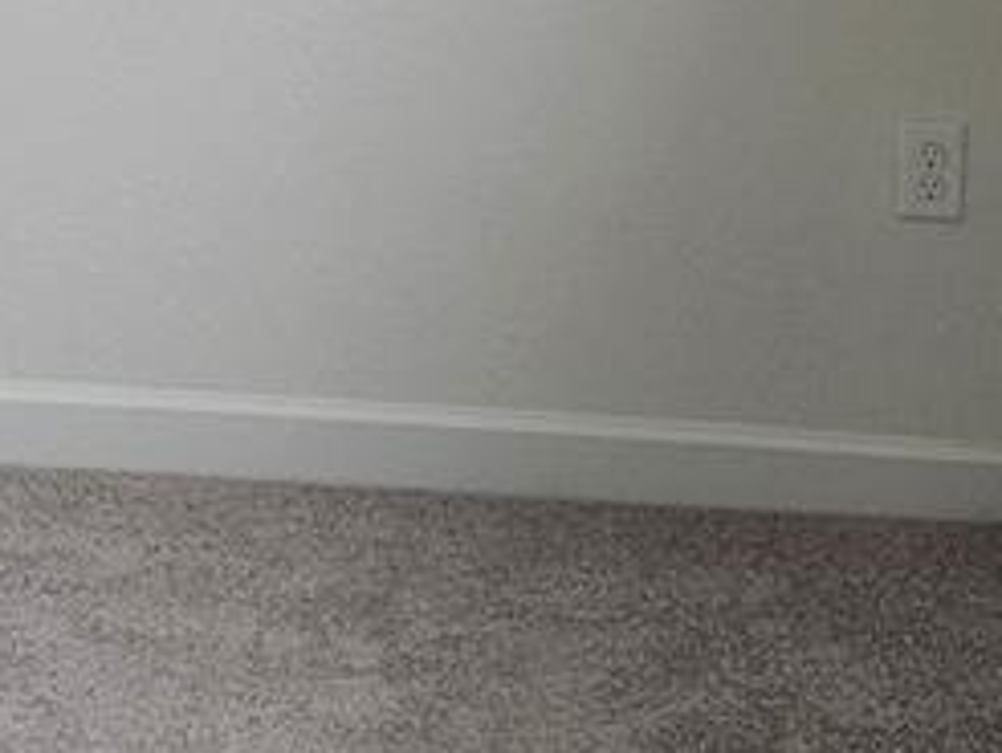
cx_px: 196
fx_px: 3245
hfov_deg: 17.4
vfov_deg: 13.0
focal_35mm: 112
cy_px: -118
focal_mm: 6.3
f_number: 1.7
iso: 100
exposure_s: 1/180
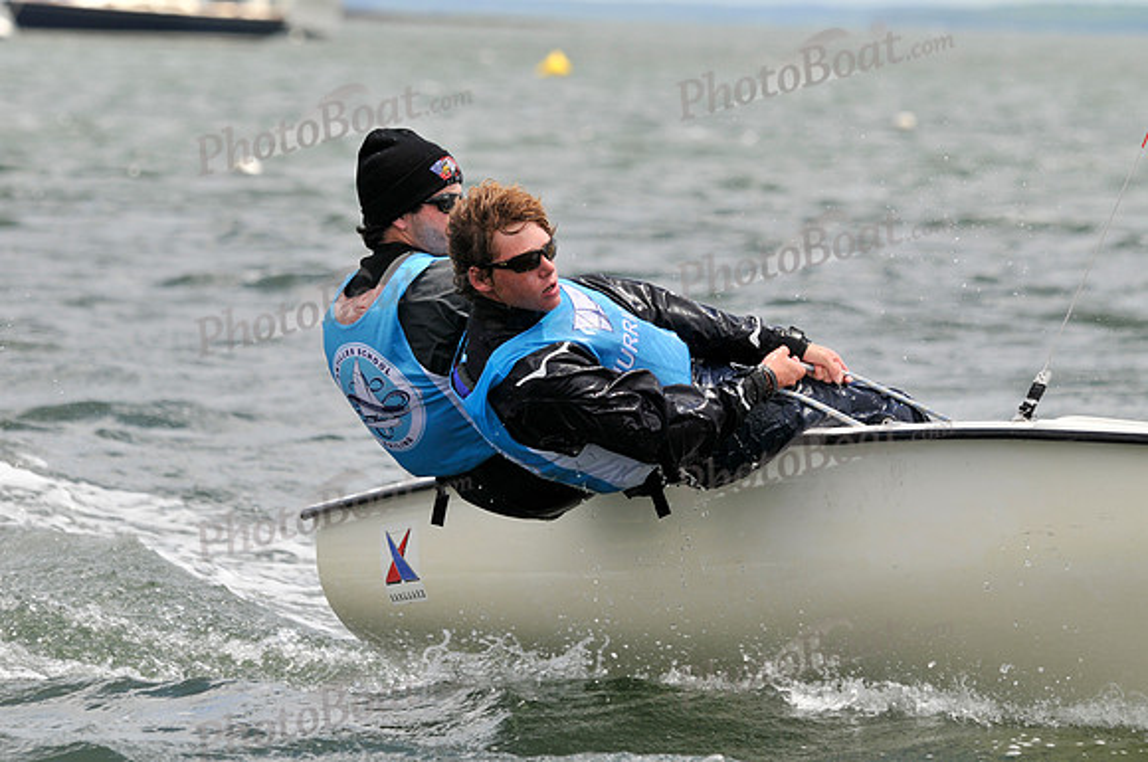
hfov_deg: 5.5
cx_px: 574
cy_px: 381
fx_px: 11942
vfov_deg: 3.7
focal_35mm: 375
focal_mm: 250
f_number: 9
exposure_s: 1/640
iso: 200
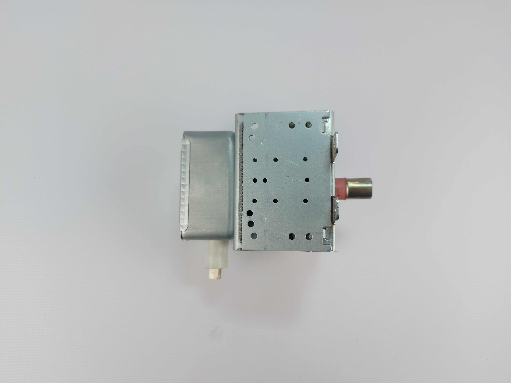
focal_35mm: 24
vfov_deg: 56.8
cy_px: 192
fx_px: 354
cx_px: 256
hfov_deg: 71.6
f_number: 1.8
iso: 32
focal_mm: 5.23
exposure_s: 1/302
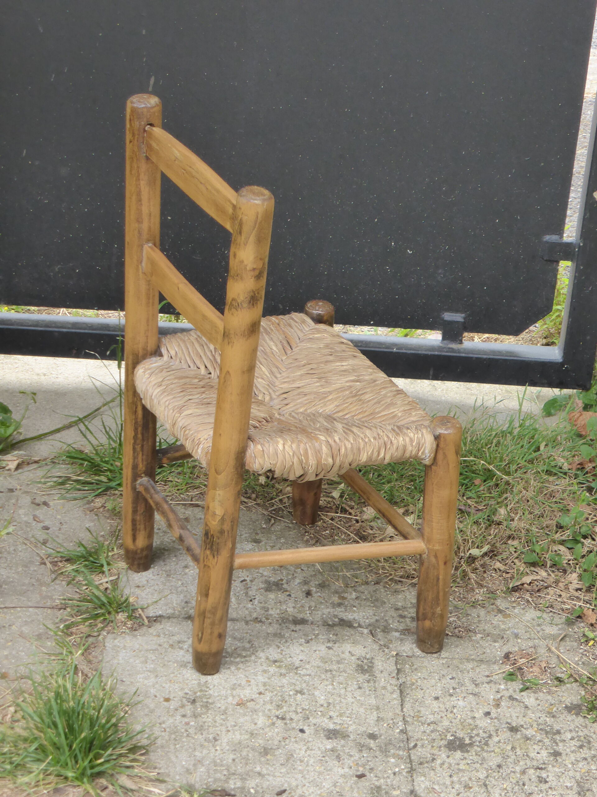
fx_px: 2231
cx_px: 298
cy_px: 398
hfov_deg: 15.2
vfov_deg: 20.2
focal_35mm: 97
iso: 250
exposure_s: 1/100
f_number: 5.2
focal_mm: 16.1
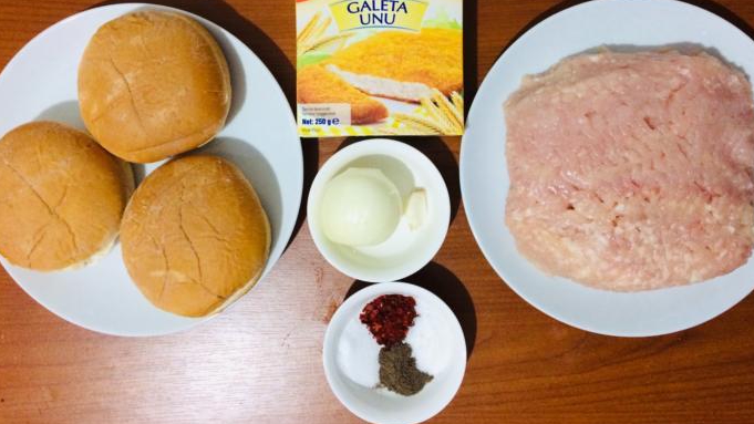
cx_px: 378
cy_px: 156
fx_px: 640
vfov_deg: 36.4
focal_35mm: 32
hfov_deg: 61.0
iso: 320
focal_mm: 4.15
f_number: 2.2
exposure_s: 1/33
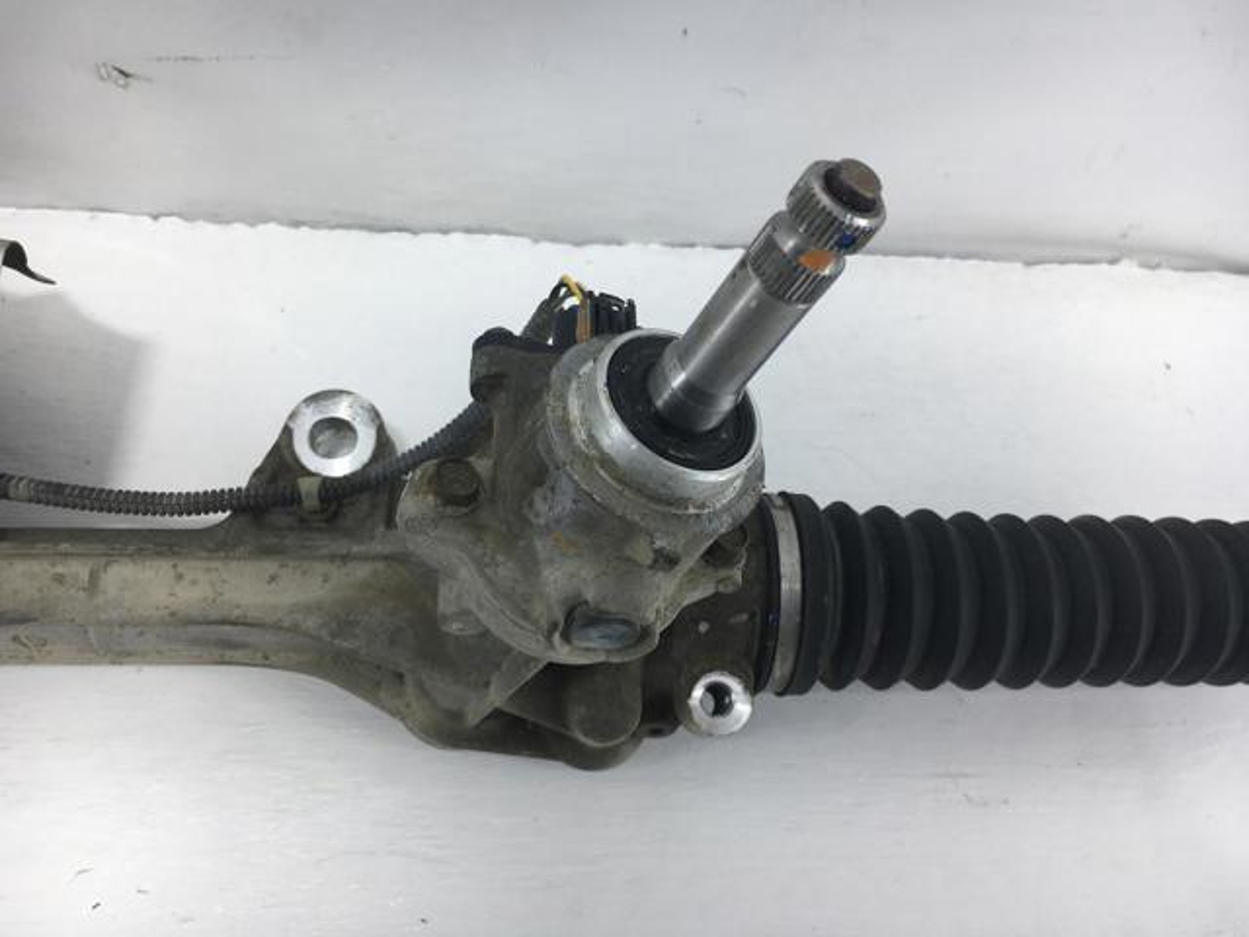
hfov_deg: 61.7
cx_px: 624
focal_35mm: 29
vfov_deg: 48.2
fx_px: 1046
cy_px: 468
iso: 25
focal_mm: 4.15
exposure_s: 1/223
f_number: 2.2
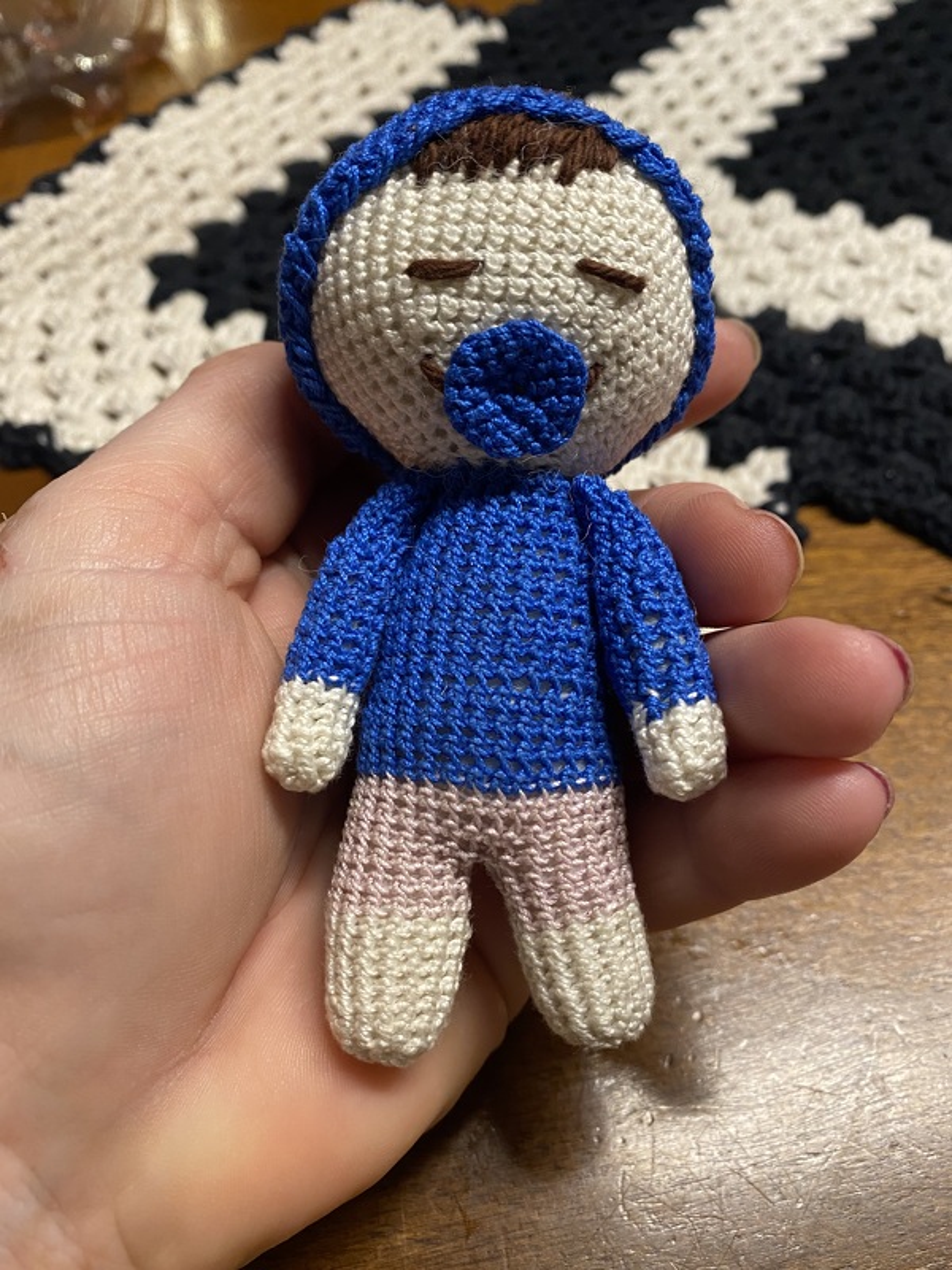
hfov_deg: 53.1
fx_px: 953
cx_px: 476
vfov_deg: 67.3
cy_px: 635
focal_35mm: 26
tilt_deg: -53.6
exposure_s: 1/50
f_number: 1.8
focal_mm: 4.25
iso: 160
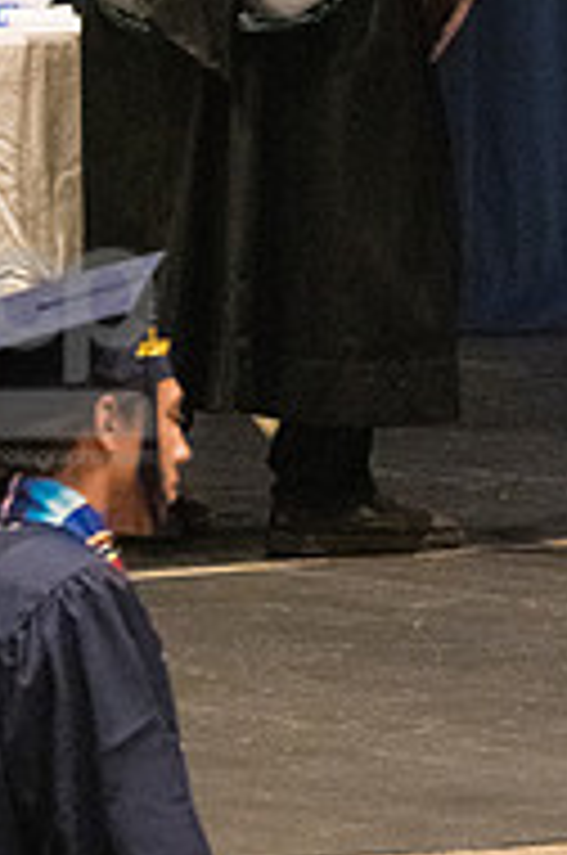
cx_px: 542
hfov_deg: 2.9
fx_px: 11333
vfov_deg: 4.3
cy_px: -144
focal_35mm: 478
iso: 8000
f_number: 4.5
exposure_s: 1/250
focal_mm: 135
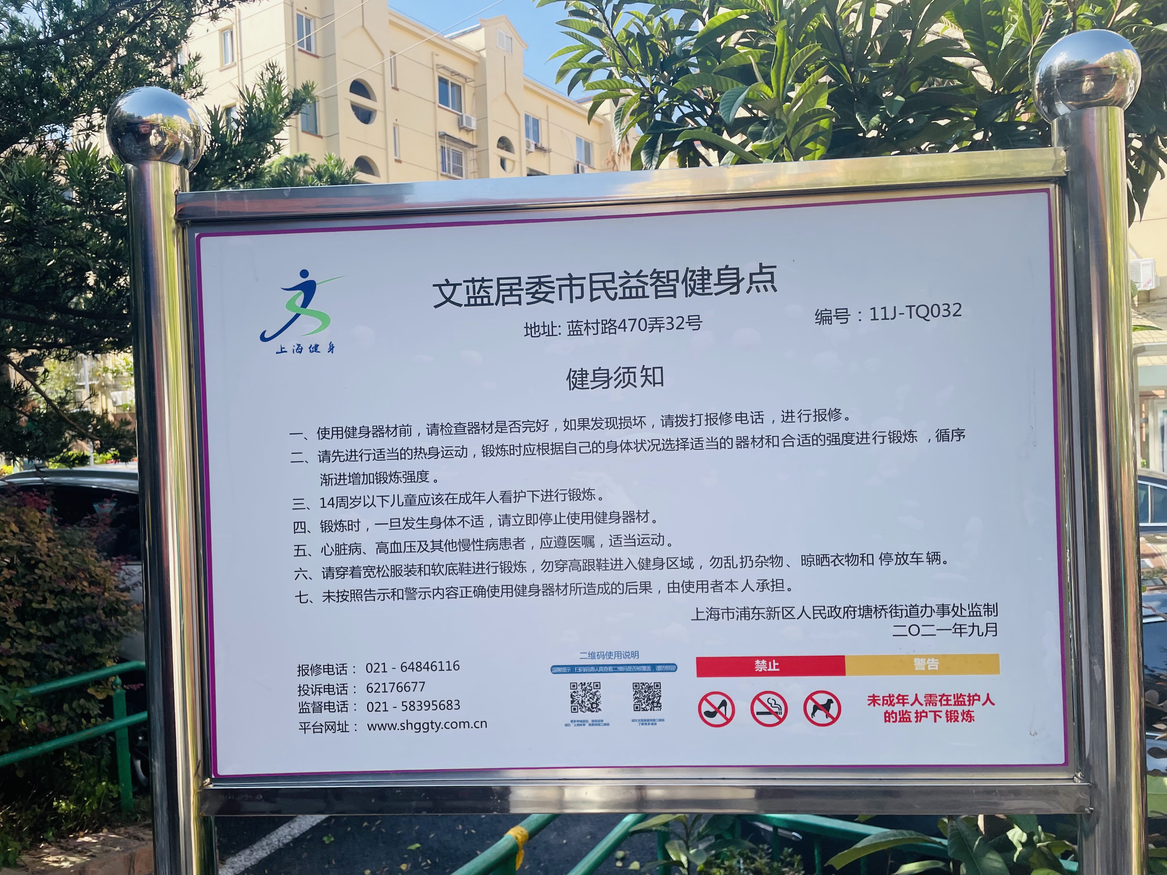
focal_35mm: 26
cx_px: 584
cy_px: 438
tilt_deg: -1.5
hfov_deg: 67.3
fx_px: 877
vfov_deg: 53.1
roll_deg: +1.8
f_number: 1.6
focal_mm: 4.2
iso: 32
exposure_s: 1/955
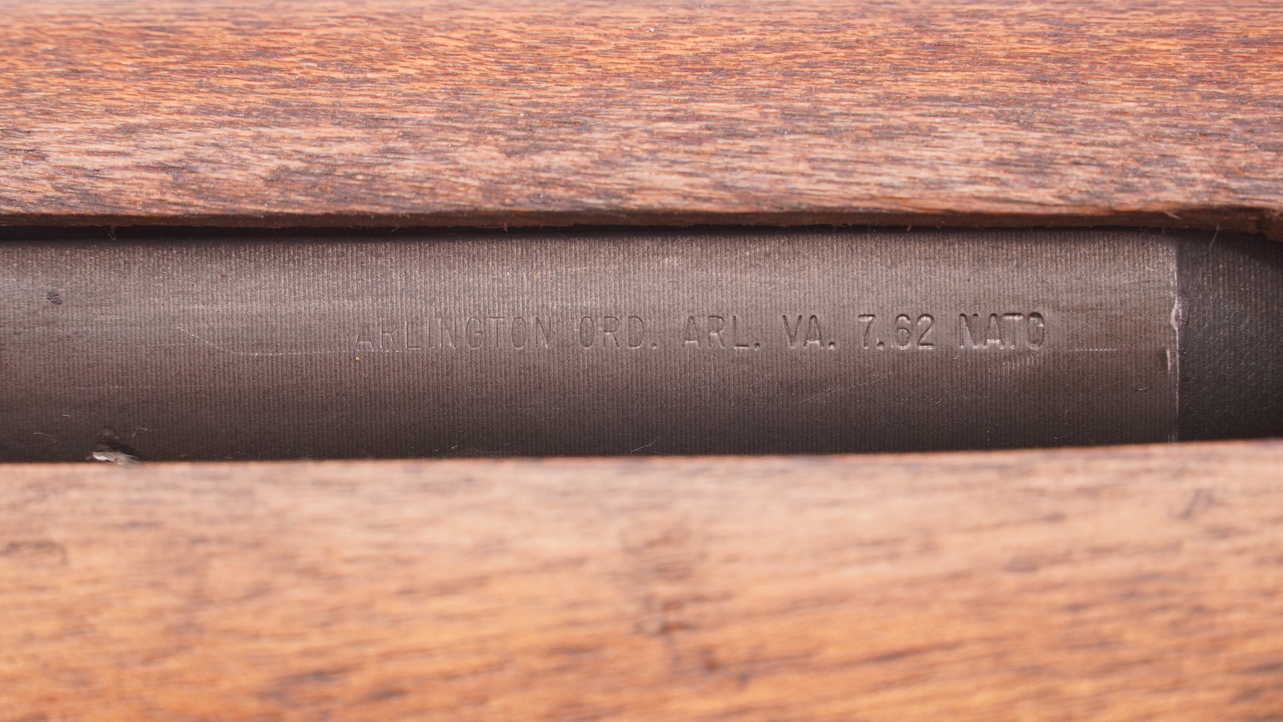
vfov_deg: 4.6
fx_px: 8901
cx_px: 601
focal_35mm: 262
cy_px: 429
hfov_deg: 8.2
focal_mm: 135
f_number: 5.6
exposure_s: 1/125
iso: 800
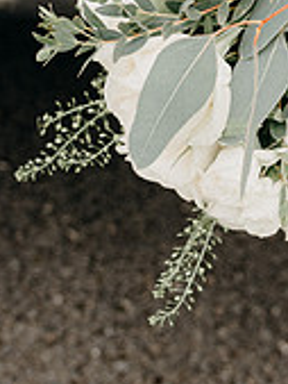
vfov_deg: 11.7
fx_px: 1861
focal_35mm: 168
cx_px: 474
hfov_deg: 8.6
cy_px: 58
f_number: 3.5
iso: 125
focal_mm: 34
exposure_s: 1/200
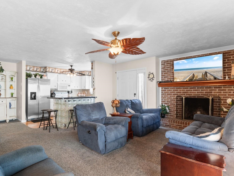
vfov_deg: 71.6
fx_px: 122
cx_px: 103
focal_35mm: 18
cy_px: 91
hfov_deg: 87.4
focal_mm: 11
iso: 100
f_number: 4.8
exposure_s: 1
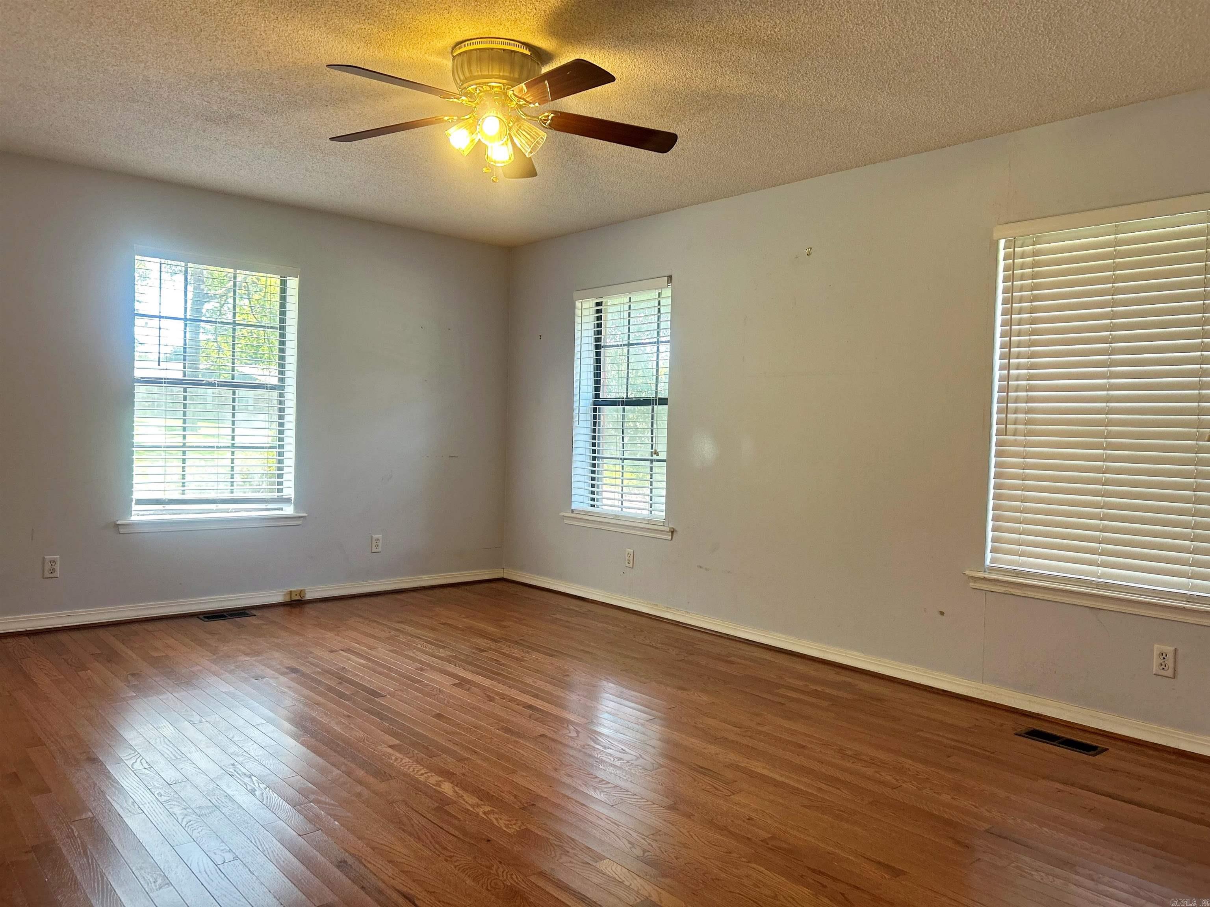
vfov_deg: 53.1
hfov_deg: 67.3
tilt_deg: -1.9
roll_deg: -1.4
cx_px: 605
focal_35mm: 26
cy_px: 454
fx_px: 909
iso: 80
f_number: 1.5
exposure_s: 1/120
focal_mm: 5.7
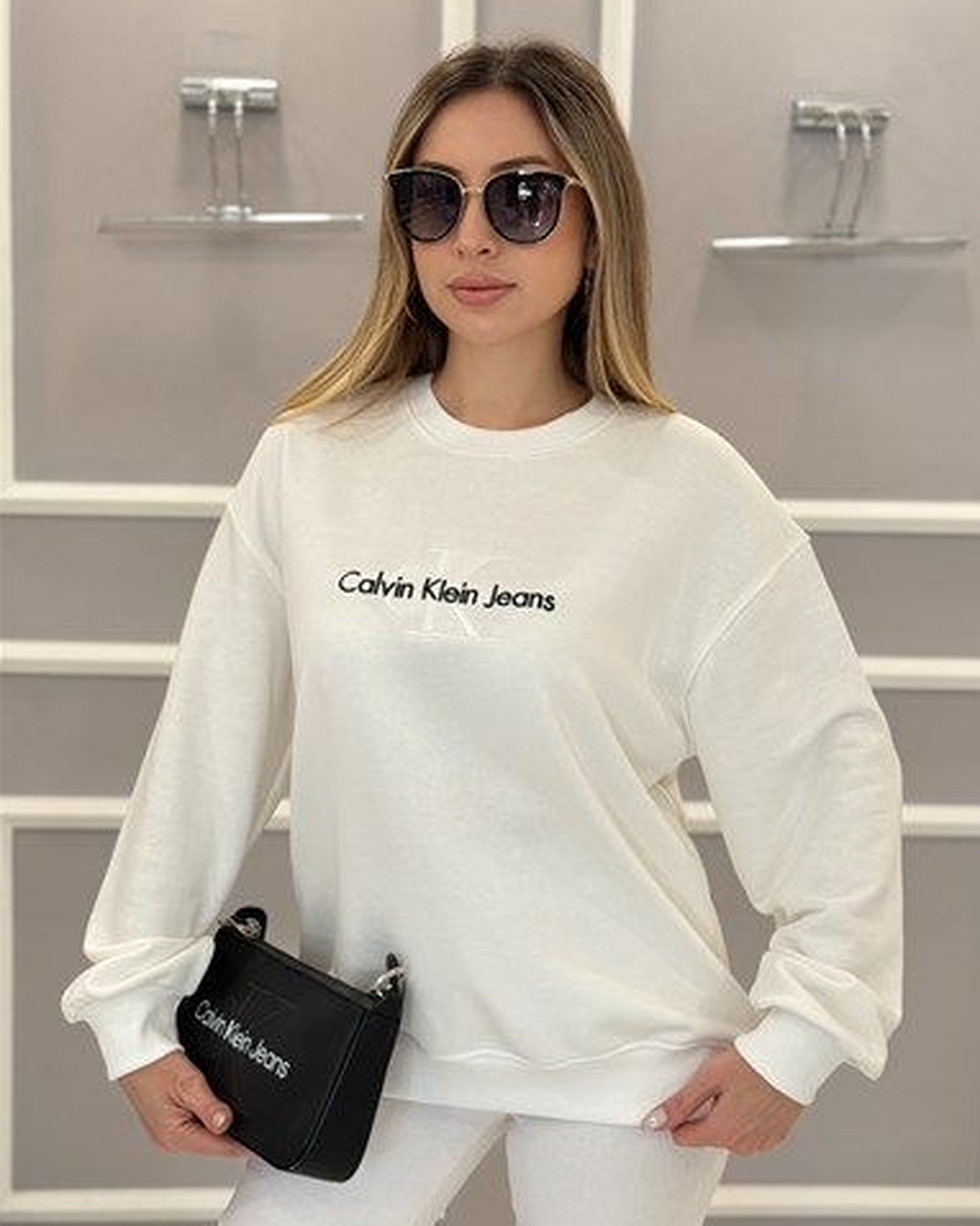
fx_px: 1850
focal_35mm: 51
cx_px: 498
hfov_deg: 29.7
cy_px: 592
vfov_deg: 36.7
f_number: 1.78
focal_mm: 6.76
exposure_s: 1/127
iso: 100
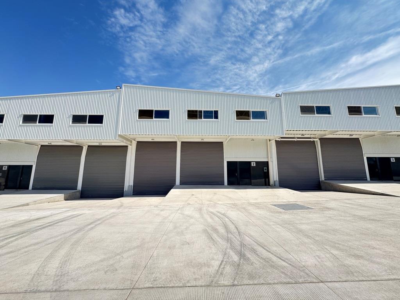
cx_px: 200
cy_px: 150
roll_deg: -0.2
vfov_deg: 85.7
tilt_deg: +10.1
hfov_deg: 102.1
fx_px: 162
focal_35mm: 14
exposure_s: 1/899
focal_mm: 2.22
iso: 50
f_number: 2.2
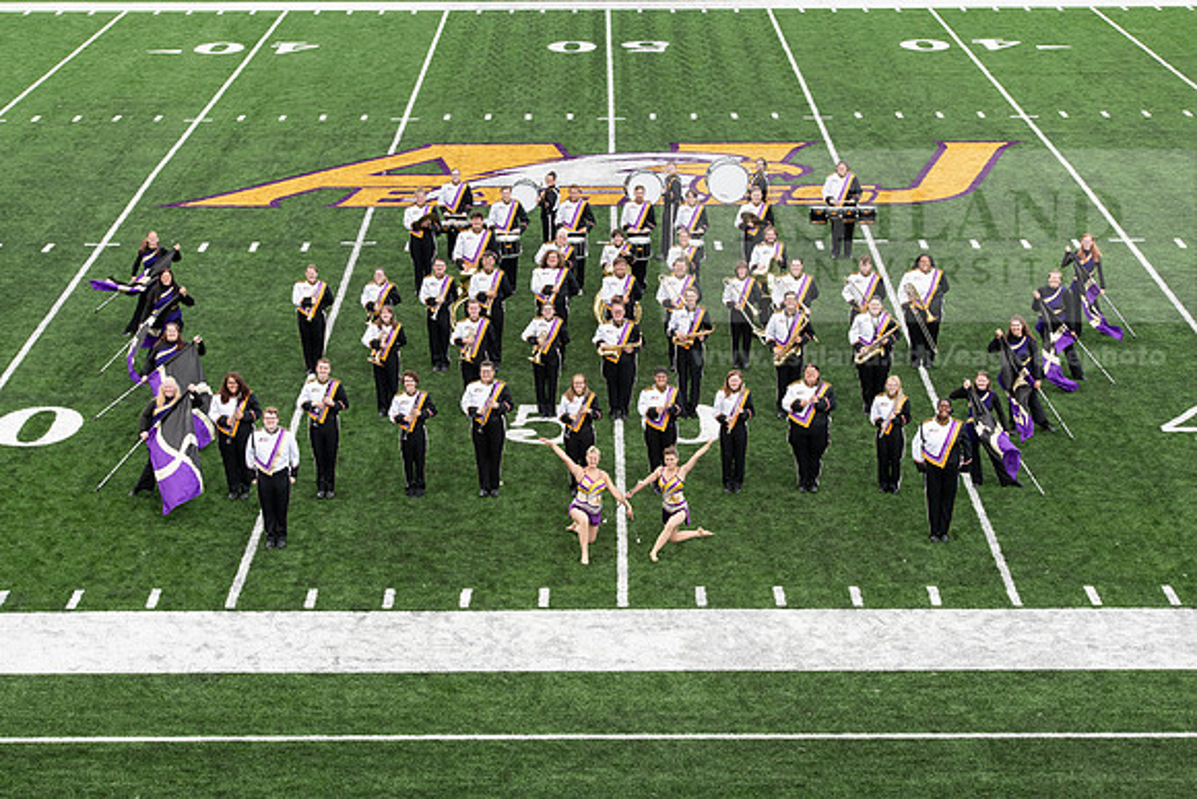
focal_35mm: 85
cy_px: 400
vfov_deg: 16.1
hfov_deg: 23.9
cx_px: 598
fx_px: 2827
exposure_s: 1/320
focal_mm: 85
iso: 640
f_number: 10
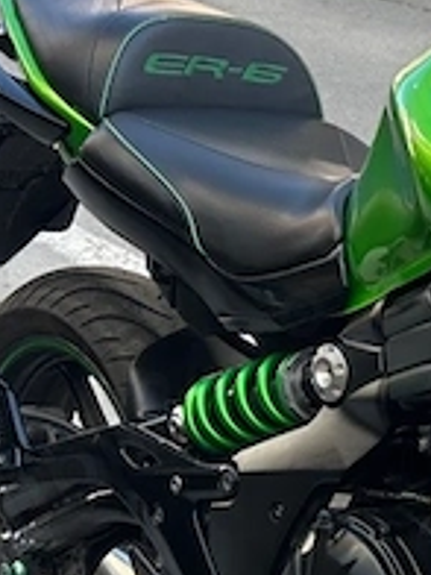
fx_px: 1760
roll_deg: -1.6
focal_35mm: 106
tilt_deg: -24.0
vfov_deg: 18.3
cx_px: 710
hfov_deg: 13.0
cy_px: 496
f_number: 1.5
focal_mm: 5.7
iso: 40
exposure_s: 1/241
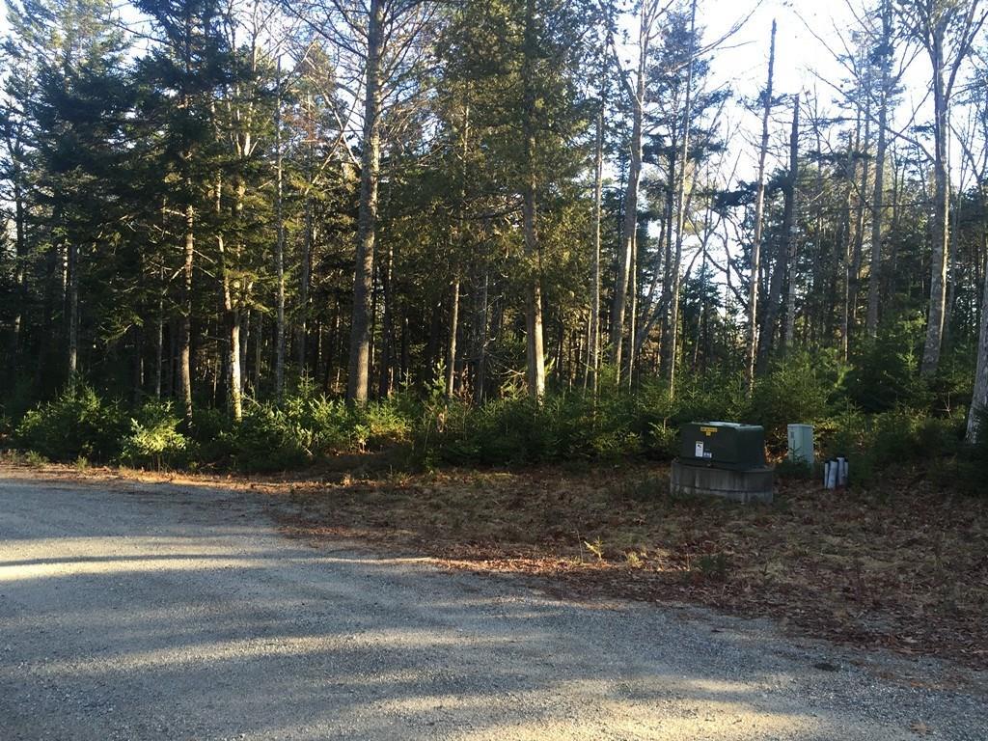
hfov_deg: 61.7
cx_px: 494
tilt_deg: +0.1
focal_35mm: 29
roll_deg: -3.3
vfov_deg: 48.2
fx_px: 828
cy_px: 370
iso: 32
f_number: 2.2
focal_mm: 4.15
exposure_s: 1/120
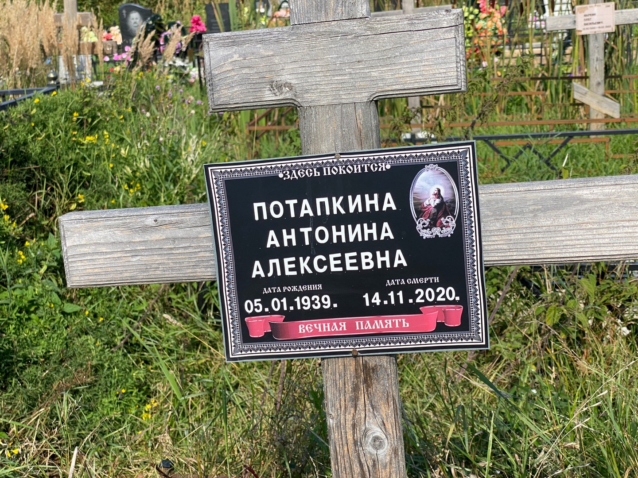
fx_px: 958
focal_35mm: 52
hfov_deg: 36.8
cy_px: 239
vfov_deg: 28.0
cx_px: 319
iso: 20
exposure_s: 1/749
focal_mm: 6
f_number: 2
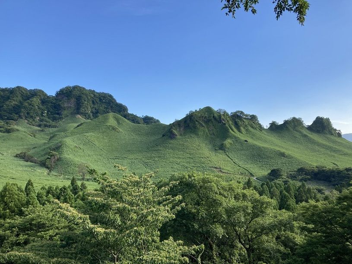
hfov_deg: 63.5
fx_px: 285
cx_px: 176
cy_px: 132
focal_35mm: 28
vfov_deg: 49.7
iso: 20
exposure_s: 1/1021
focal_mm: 3.99
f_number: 1.8
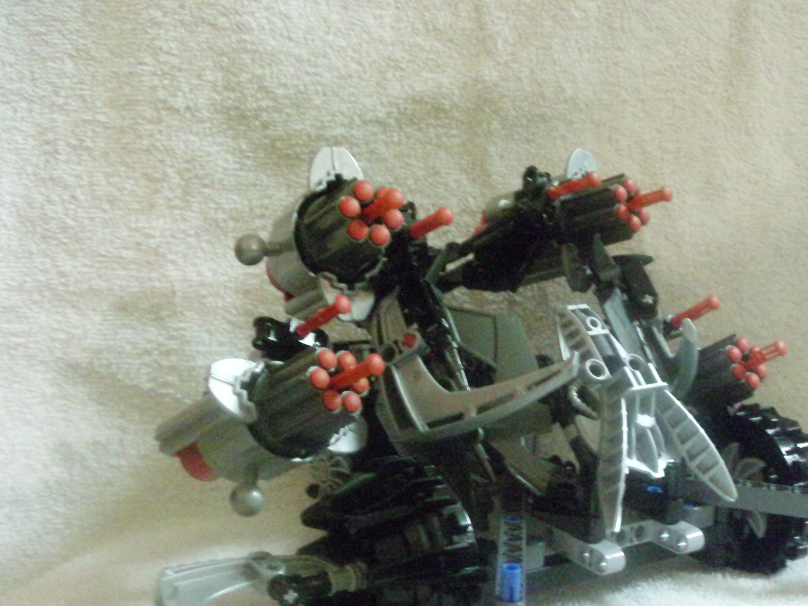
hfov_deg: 38.0
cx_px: 488
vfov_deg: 29.0
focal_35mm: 50
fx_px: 1167
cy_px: 392
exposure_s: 1/13
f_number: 3.1
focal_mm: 6.3
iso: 1600
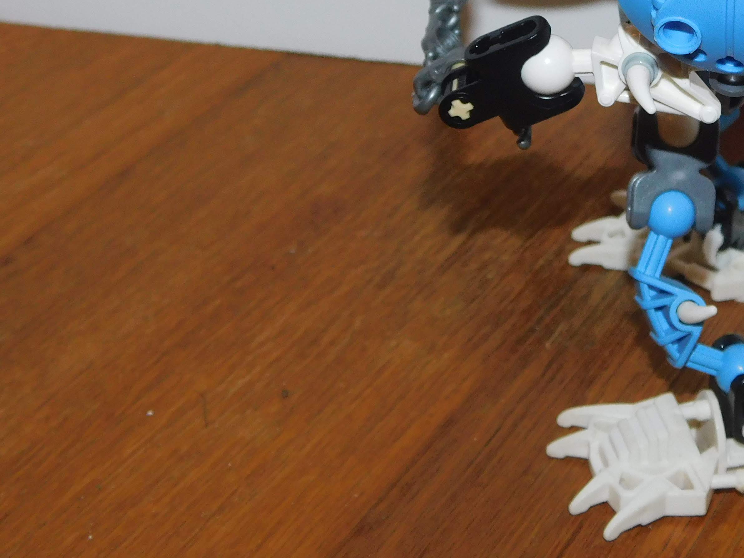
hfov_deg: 22.0
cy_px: 59
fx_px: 1870
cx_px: 664
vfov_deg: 16.8
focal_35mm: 87
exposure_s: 1/30
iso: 200
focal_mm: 8
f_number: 3.7
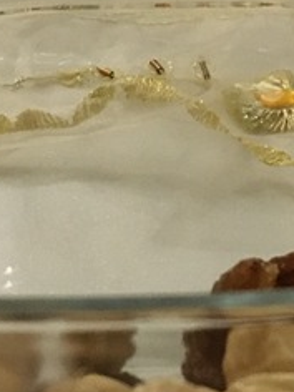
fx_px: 1280
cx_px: 231
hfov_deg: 13.1
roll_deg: +0.8
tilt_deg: -18.7
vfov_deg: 16.8
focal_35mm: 113
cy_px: -58
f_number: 2.2
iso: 250
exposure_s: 1/17
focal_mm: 4.15
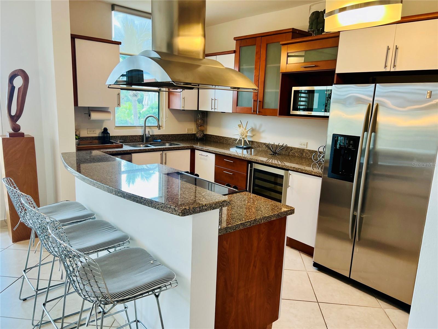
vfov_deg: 53.1
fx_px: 329
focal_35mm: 26
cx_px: 219
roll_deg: -2.4
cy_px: 164
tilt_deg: -12.3
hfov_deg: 67.3
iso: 100
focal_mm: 5.7
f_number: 1.5
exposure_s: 1/120
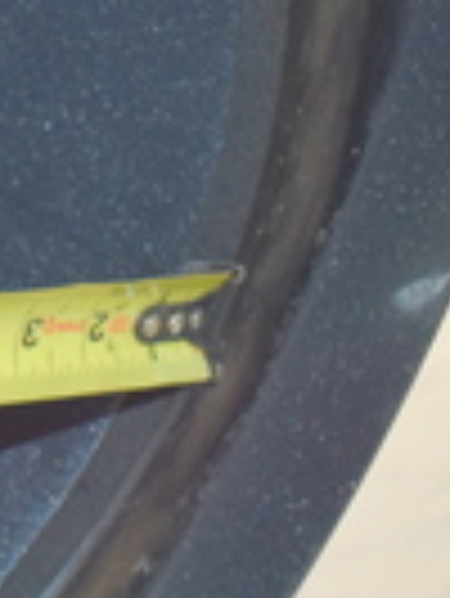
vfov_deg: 17.2
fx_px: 1969
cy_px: 164
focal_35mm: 114
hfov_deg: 11.7
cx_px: -441
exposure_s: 1/60
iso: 400
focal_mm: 21
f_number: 3.8
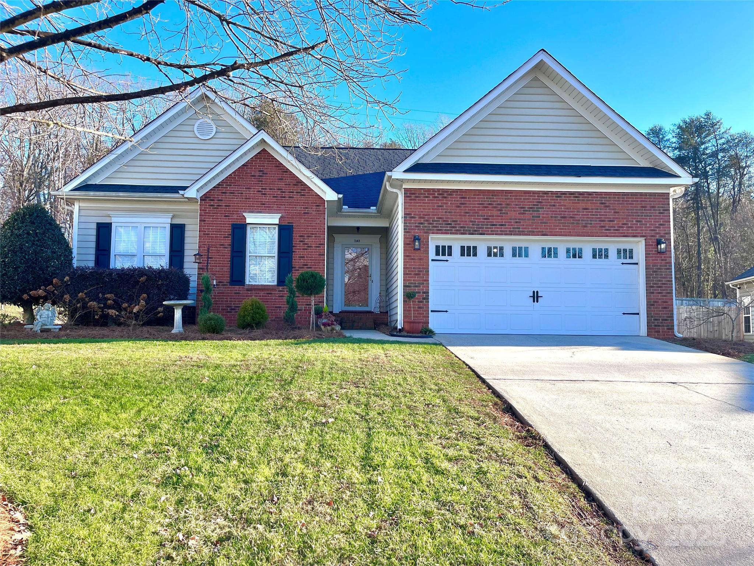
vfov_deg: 53.1
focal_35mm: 26
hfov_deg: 67.3
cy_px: 283
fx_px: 566
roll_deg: +0.0
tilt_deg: +4.6
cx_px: 377
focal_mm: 5.1
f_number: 1.6
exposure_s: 1/951
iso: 50
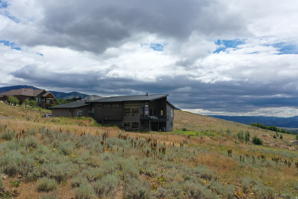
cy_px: 100
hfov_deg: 65.5
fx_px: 232
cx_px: 149
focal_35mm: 28
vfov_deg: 46.4
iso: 100
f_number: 3.2
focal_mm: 10.26
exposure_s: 1/2500
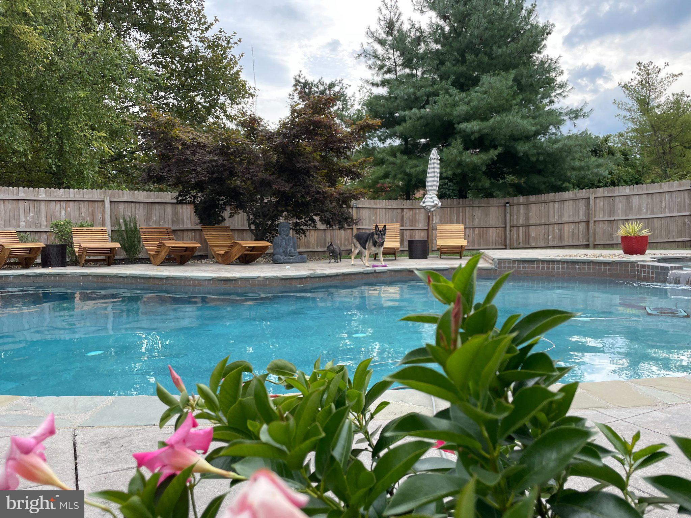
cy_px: 259
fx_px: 519
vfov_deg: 53.1
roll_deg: -0.3
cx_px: 346
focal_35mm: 26
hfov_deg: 67.3
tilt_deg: -3.1
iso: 32
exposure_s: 1/764
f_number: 1.6
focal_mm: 4.2
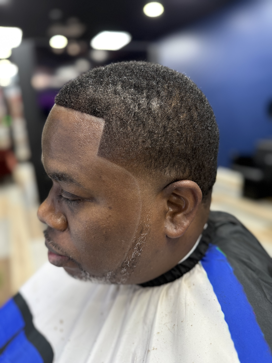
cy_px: 182
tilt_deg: -14.4
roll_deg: +3.3
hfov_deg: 56.8
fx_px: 251
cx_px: 136
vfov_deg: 71.6
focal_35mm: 24
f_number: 1.78
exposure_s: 1/60
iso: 320
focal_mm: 6.76
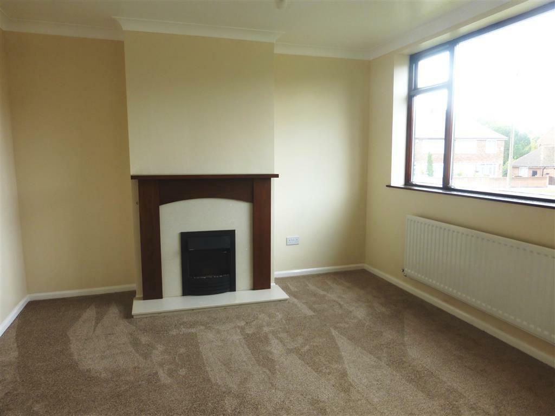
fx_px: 385
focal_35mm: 24
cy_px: 208
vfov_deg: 56.8
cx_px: 278
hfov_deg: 71.6
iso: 100
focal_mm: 4.3
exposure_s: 1/80
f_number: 3.3
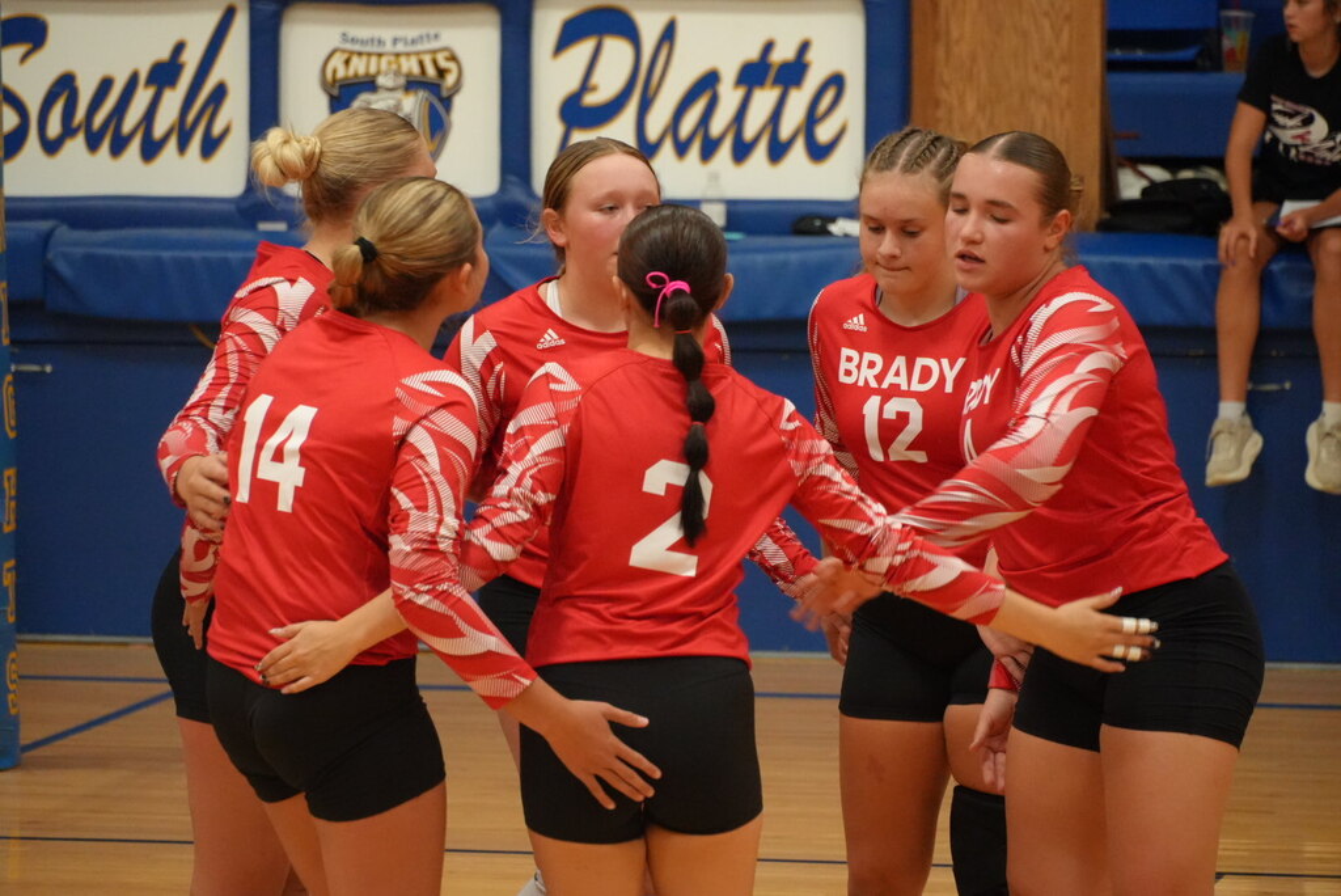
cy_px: 448
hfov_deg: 10.2
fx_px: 7491
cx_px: 670
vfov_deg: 6.8
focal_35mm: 201
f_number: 5.6
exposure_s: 1/250
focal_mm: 134
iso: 5000
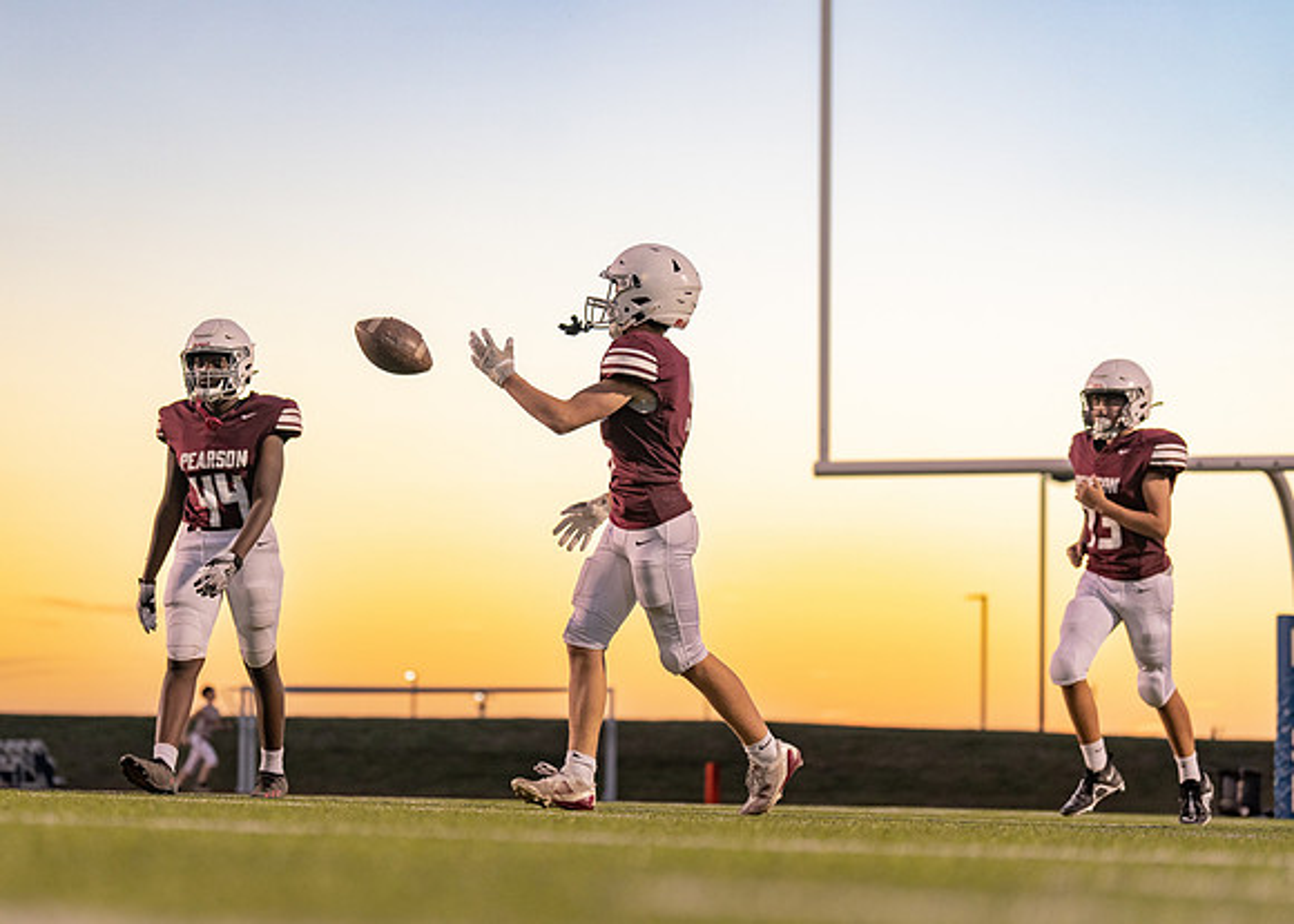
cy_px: 487
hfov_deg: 18.7
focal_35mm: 107
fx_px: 3929
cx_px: 523
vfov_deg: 13.4
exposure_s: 1/500
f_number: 2.8
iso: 800
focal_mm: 91
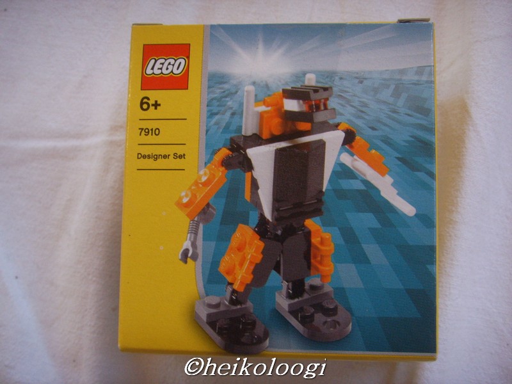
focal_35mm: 39
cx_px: 256
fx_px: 577
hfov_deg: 47.9
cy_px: 192
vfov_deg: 36.8
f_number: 3.5
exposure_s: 1/30
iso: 152
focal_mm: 6.6
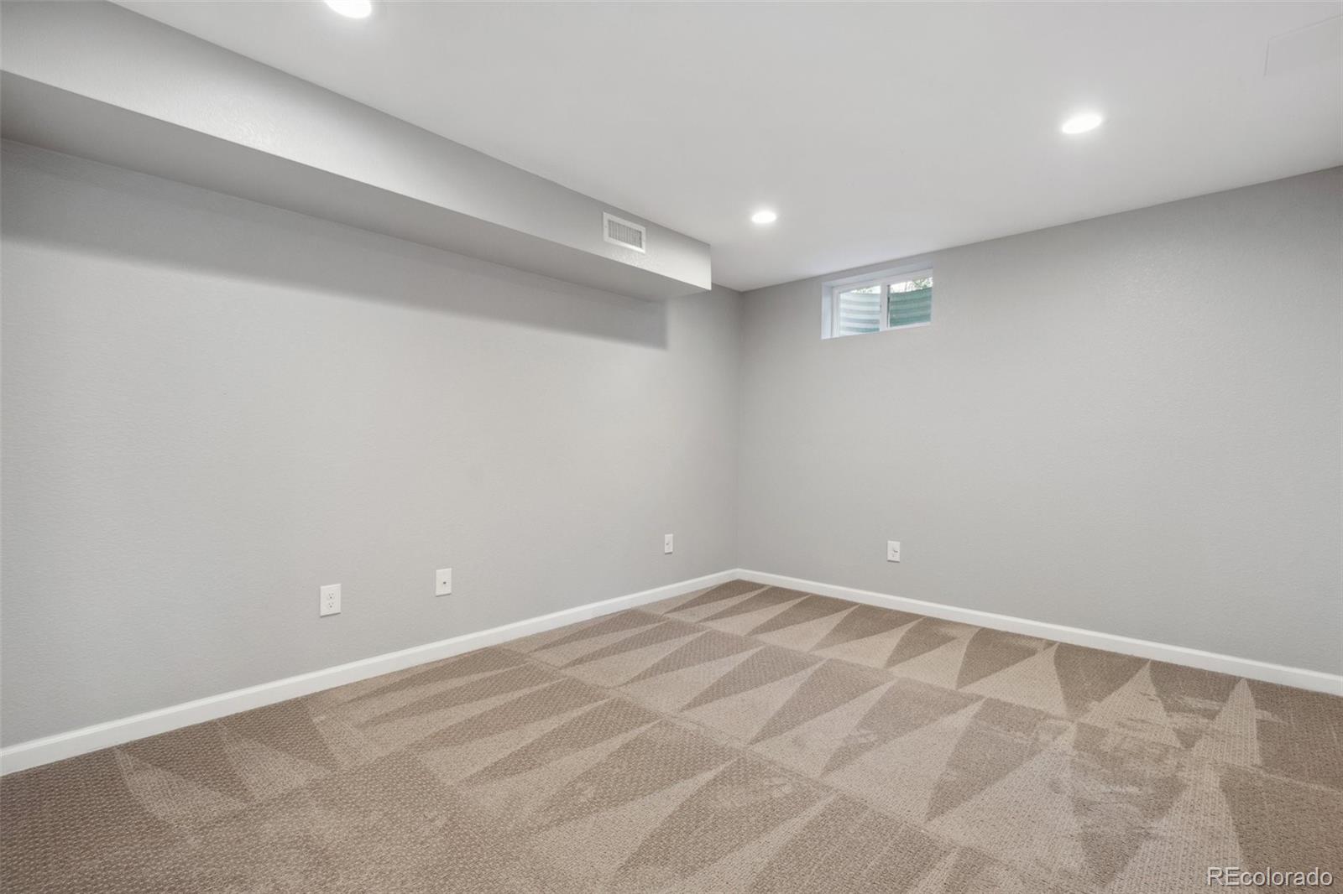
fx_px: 559
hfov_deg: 100.4
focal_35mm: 15
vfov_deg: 77.3
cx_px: 672
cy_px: 447
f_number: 8
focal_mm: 10
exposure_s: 1/8
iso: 400
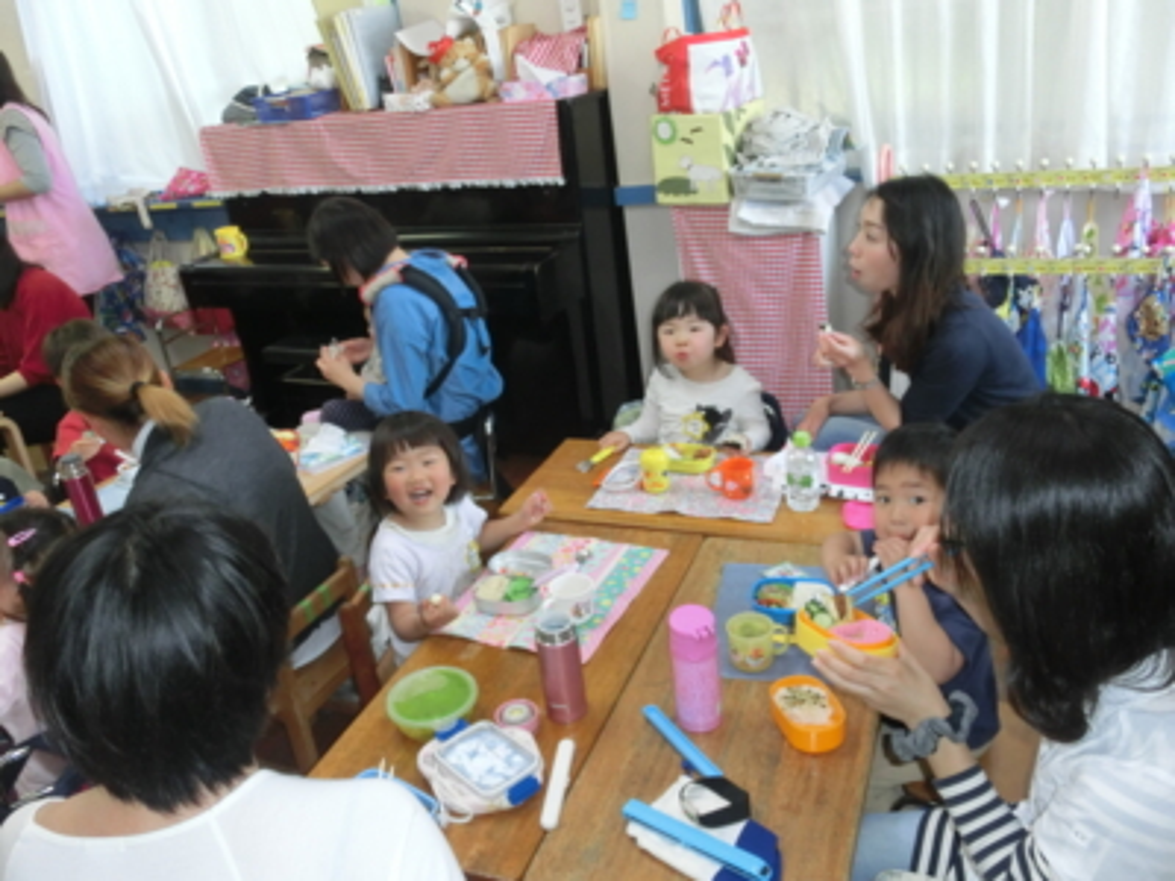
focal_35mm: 30
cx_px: 588
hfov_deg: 60.0
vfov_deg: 46.8
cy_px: 440
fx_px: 1018
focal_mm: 5.36
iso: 400
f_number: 3.5
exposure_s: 1/80
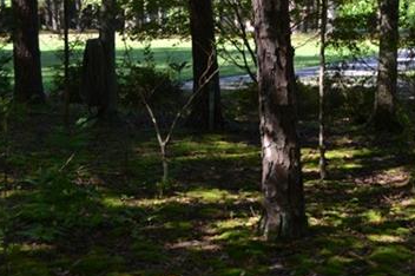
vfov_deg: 13.9
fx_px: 1106
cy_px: -41
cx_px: 466
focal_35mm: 96
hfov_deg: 20.2
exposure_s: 1/125
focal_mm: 22
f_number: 5.6
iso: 160
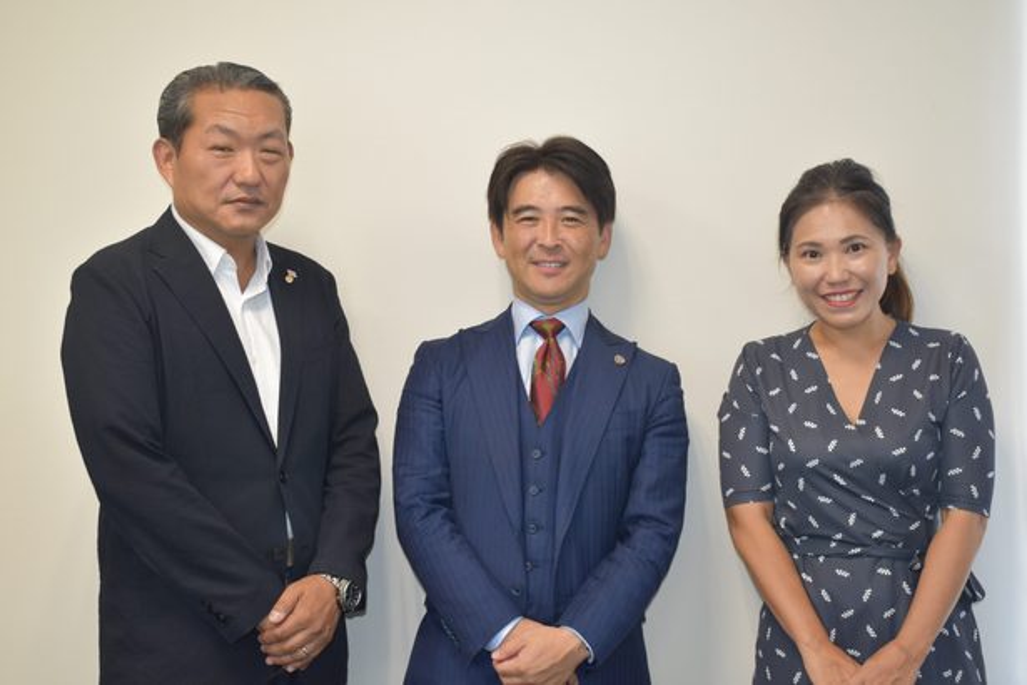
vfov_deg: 28.1
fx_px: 1369
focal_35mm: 48
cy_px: 342
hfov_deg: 41.1
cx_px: 514
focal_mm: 32
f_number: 5.6
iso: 800
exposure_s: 1/125
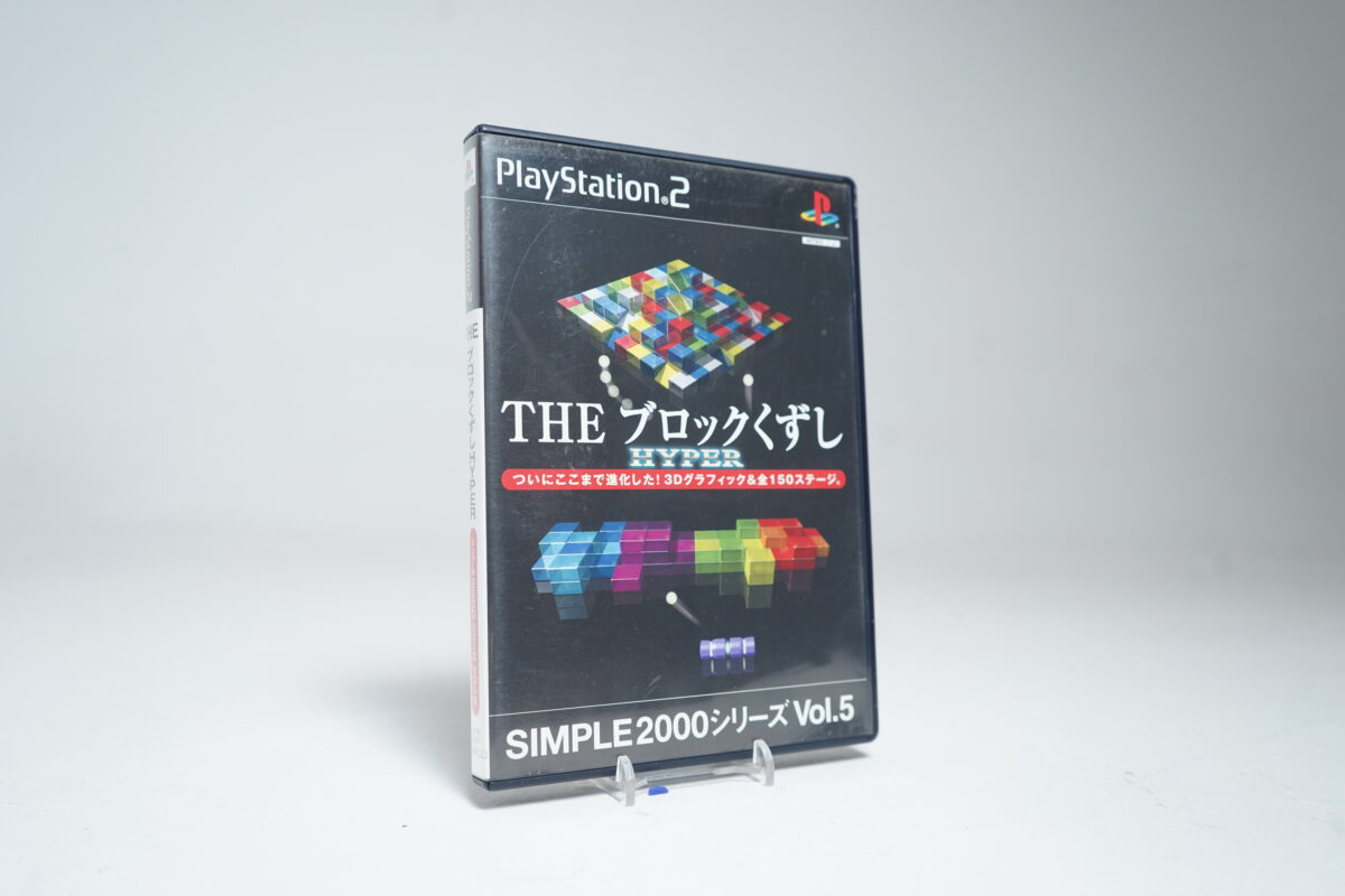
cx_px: 672
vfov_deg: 45.0
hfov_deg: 63.7
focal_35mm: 29
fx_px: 1083
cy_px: 448
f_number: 5
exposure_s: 1/30
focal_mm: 29
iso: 800
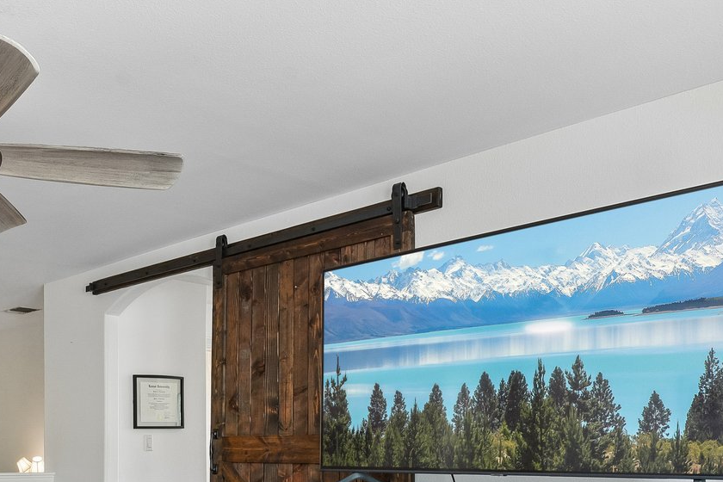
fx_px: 783
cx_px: 71
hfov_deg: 44.9
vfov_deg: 32.1
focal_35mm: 39
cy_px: 457
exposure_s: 1/15
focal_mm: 16
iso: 1100
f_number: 8
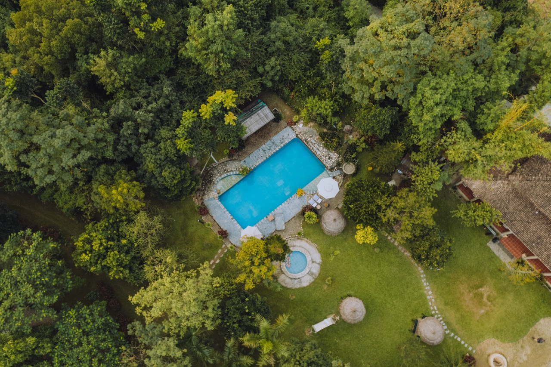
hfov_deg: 78.6
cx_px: 276
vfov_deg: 57.2
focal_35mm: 22
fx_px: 337
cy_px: 184
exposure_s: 1/15
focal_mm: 8.38
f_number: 2.8
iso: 260
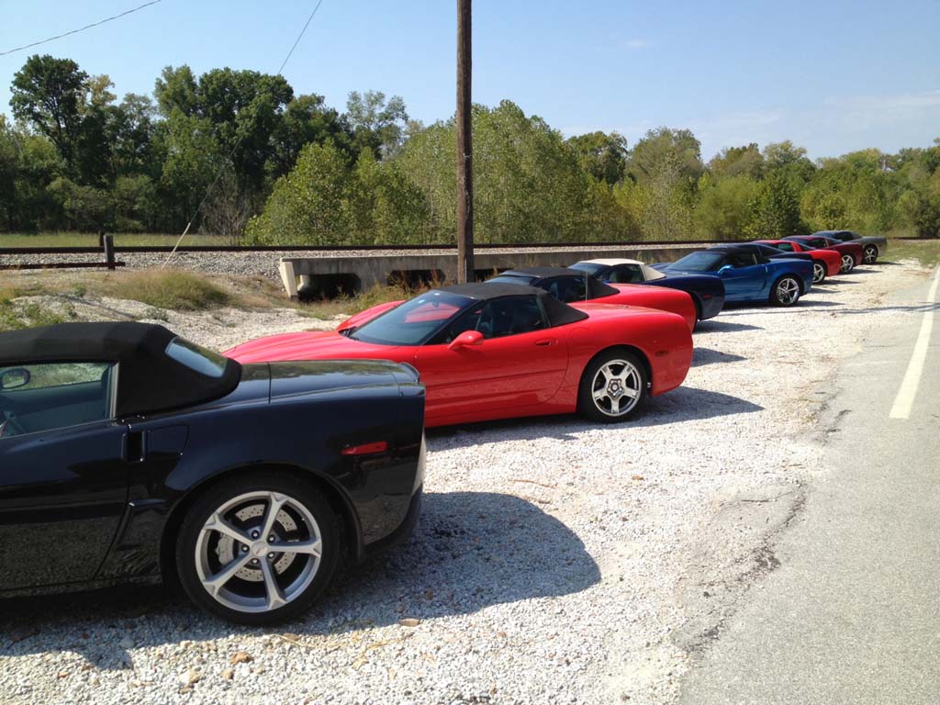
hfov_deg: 52.6
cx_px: 470
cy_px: 352
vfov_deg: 40.7
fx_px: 950
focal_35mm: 35
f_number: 2.4
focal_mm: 4.28
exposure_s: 1/1126
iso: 50
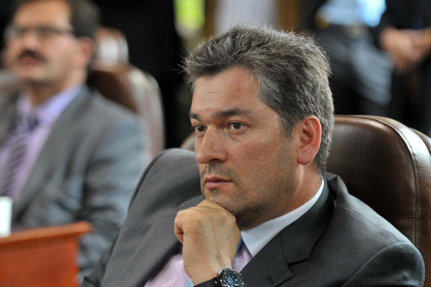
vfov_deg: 8.3
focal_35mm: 165
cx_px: 216
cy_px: 144
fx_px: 1974
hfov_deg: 12.5
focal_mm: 110
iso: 800
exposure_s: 1/80
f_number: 3.2
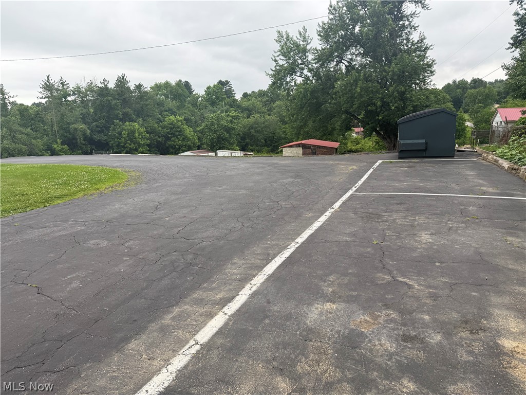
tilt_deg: -9.8
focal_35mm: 24
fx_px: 365
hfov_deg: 71.6
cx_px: 263
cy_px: 198
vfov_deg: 56.8
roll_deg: +1.6
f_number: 1.78
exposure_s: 1/517
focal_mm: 6.76
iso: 80
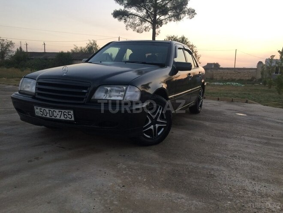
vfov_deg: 48.2
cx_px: 142
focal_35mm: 29
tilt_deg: -8.5
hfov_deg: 61.7
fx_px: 237
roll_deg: +0.4
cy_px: 106
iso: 50
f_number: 2.2
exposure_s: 1/33
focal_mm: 4.15
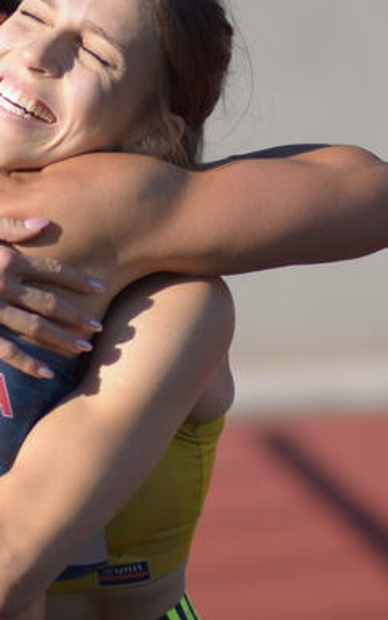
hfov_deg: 3.9
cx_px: 3
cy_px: 222
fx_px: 5726
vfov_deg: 6.2
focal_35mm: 338
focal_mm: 85
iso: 110
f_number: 1.8
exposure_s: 1/4000
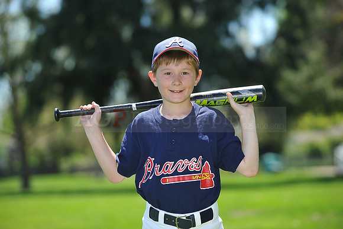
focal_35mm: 200
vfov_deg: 6.9
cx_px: 172
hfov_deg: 10.3
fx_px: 1904
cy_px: 114
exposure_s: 1/800
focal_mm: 200
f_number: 4.5
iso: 200
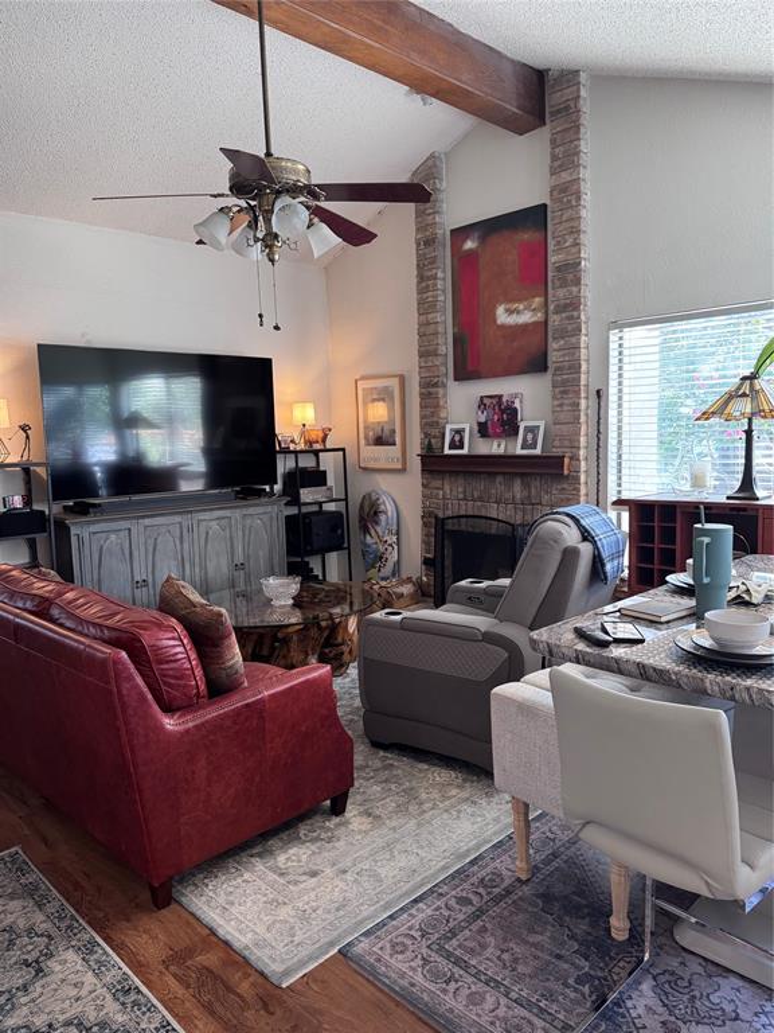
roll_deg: +2.4
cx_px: 387
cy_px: 516
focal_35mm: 24
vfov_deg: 71.6
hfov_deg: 56.8
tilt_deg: -6.4
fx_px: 716
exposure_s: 1/60
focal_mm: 6.76
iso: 400
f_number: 1.78
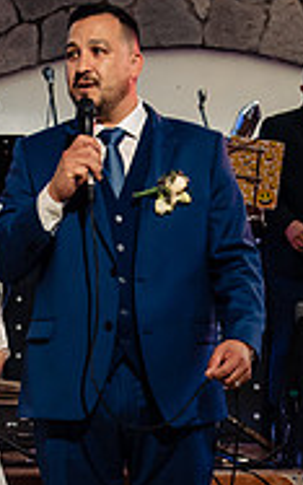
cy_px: 380
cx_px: 117
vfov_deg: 17.3
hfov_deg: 10.9
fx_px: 1584
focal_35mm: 120
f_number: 6.3
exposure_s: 1/125
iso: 2000
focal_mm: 38
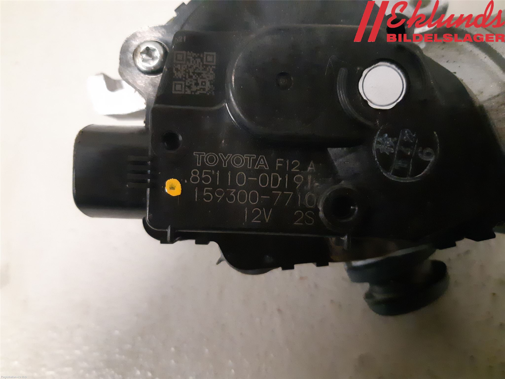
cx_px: 252
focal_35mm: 26
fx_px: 379
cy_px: 190
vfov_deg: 53.1
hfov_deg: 67.3
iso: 800
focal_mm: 3.93
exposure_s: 1/112
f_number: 1.7
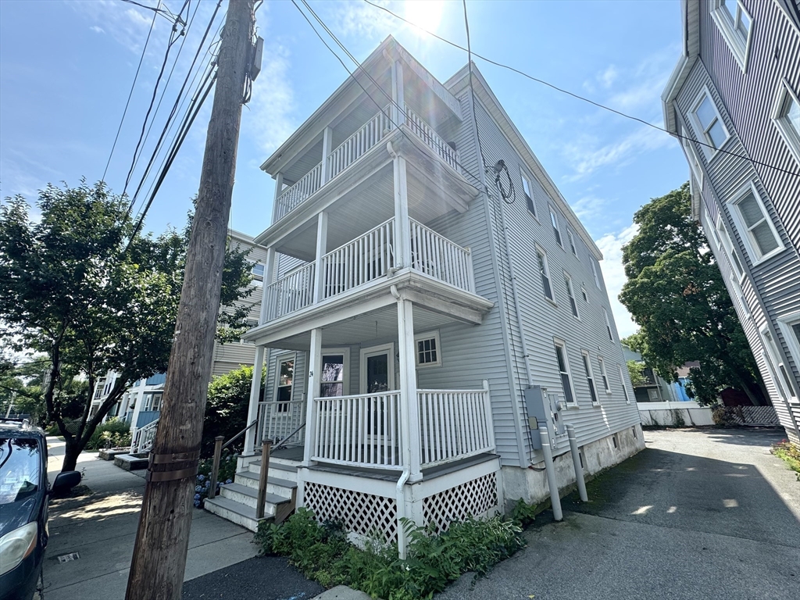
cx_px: 400
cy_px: 300
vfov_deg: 85.7
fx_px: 324
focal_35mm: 14
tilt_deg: +18.9
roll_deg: +2.1
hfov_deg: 102.1
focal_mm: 2.22
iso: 50
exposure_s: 1/956
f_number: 2.2
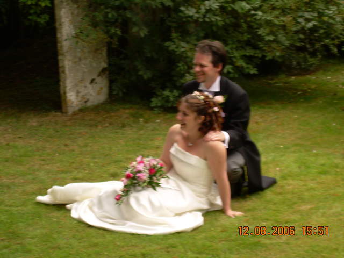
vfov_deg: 14.0
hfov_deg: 18.5
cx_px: 172
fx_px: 1053
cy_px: 129
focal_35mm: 106
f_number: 4.8
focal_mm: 18.2
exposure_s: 1/30
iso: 50
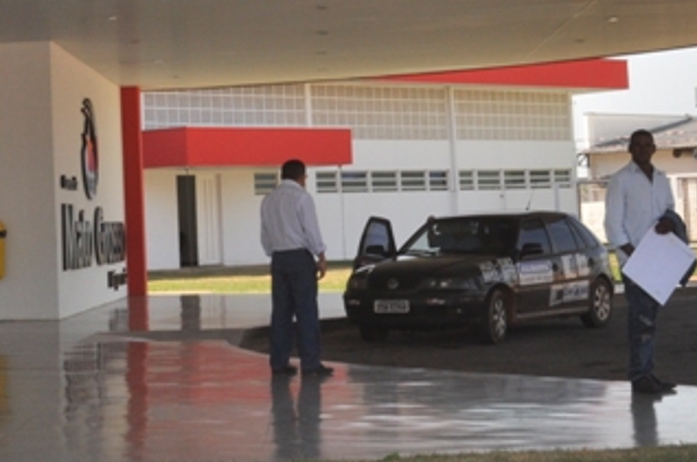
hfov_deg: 24.1
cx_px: 140
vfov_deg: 16.2
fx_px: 1605
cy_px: 51
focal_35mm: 83
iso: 400
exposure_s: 1/200
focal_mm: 22
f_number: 16
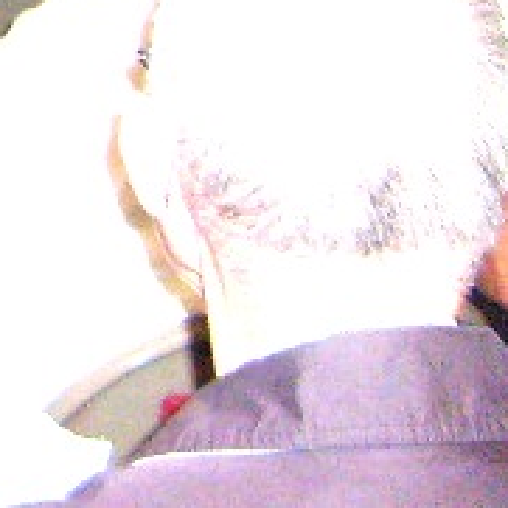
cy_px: -514
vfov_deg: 9.3
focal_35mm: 175
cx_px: -766
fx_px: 2906
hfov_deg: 8.9
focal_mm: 5.8
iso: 200
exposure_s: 1/45
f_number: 2.8
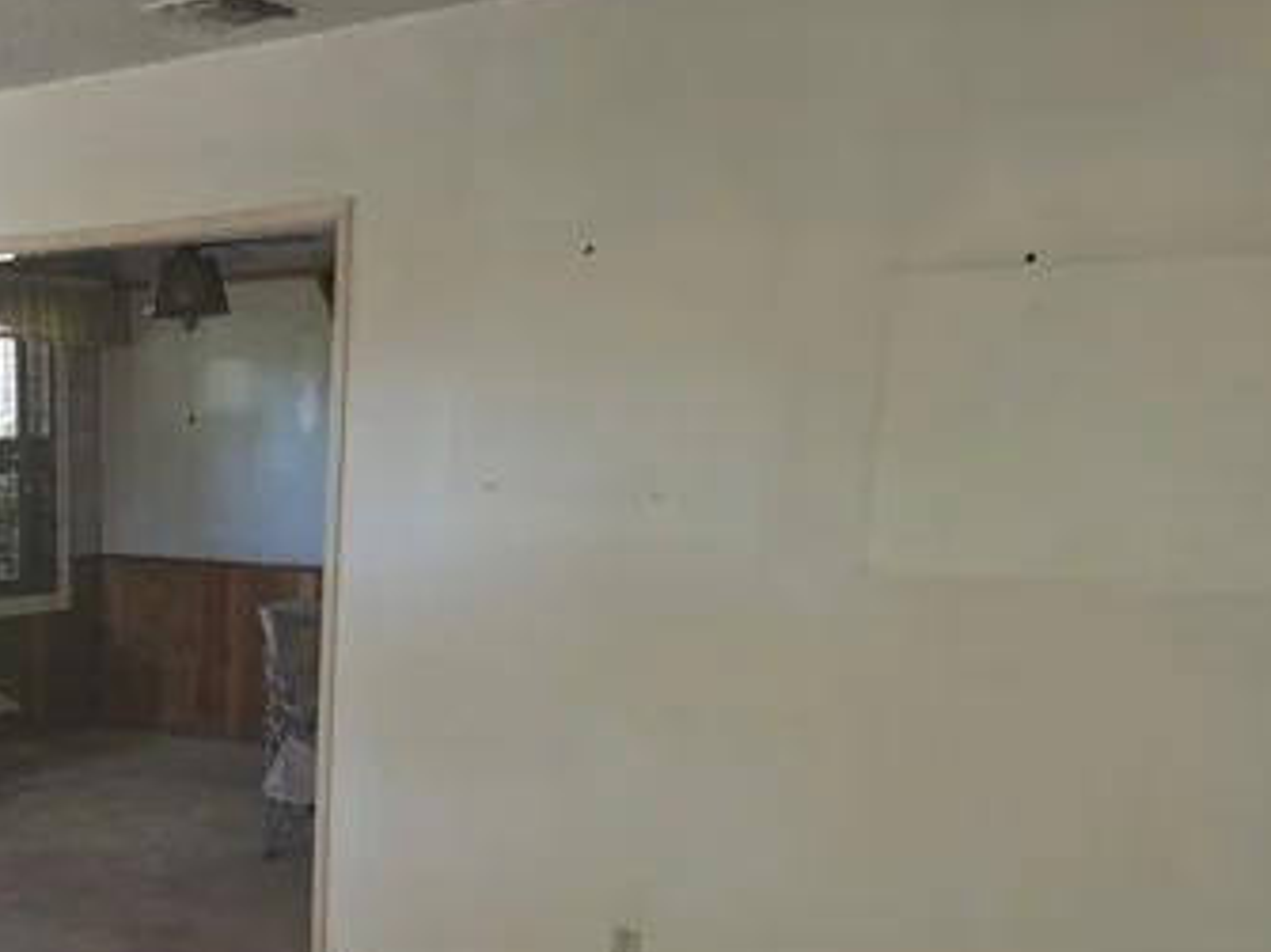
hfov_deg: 39.6
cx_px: 110
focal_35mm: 44
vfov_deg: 31.6
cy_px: 827
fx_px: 1615
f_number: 1.7
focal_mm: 6.3
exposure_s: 1/30
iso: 100
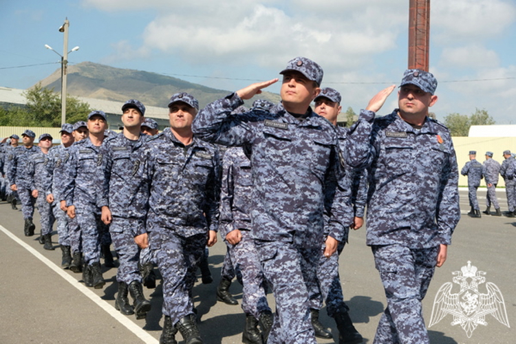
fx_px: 702
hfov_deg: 40.3
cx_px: 258
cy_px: 172
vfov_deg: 27.5
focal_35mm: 49
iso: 1250
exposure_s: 1/5000
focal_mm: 32.9
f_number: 5.6
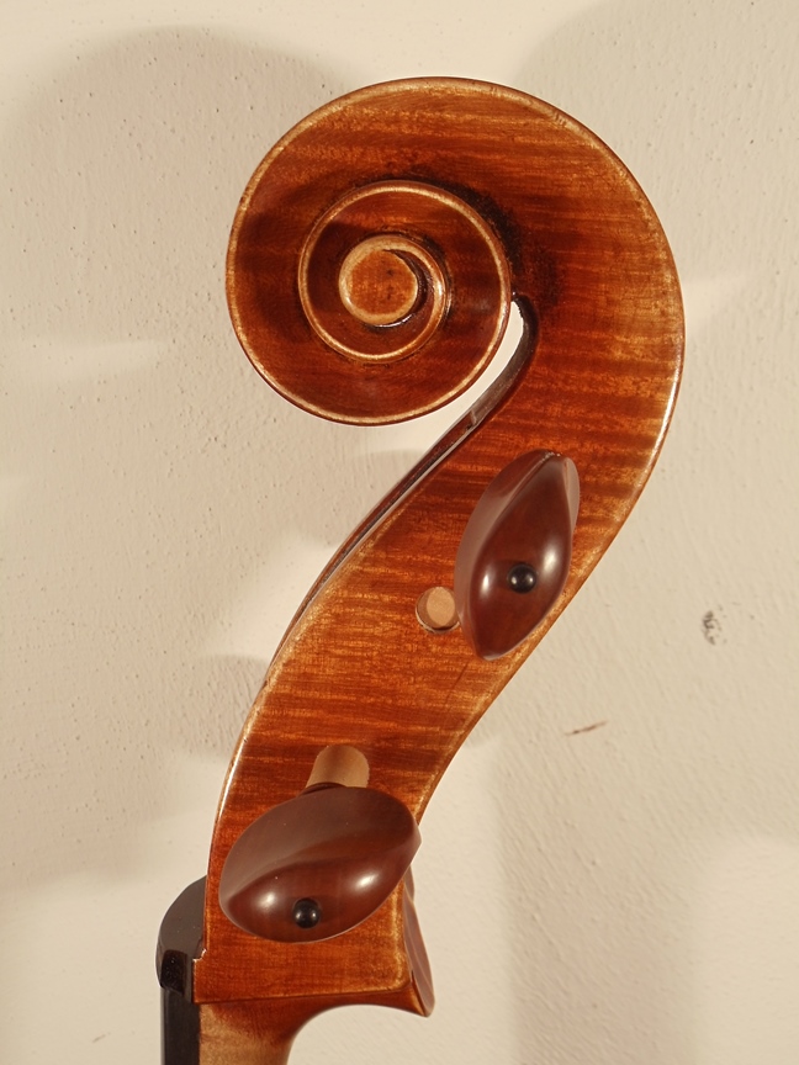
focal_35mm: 61
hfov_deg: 24.0
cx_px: 400
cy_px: 532
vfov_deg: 31.7
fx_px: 1877
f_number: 8.1
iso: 80
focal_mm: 8.3
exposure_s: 1/125
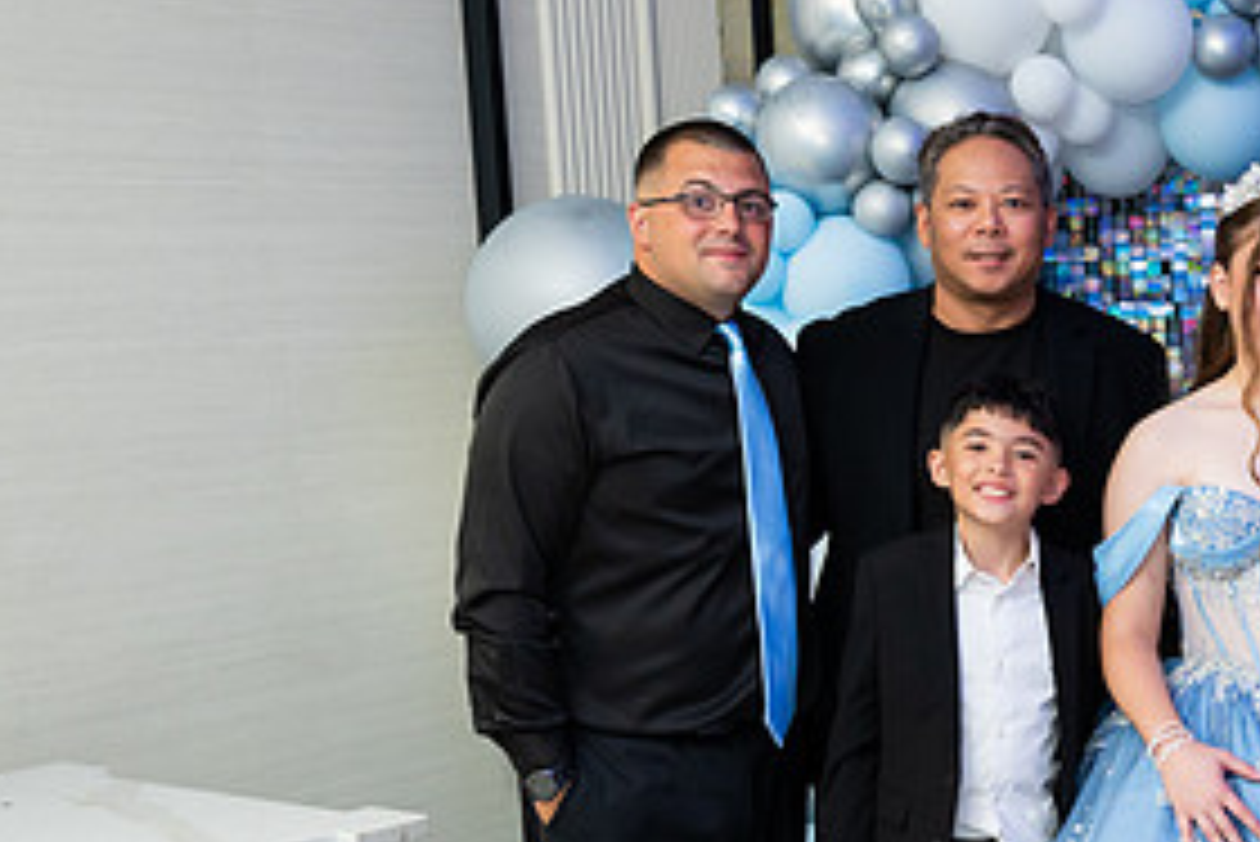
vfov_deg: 20.4
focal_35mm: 66
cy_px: 667
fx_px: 2311
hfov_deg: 28.6
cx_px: 1252
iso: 1600
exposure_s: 1/160
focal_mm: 30
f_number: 3.2
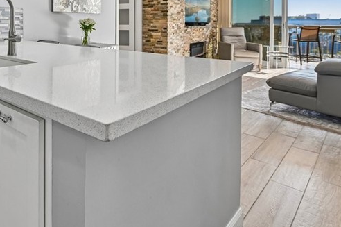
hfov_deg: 65.4
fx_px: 237
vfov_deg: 46.3
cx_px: 71
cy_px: 23
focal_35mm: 25
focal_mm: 12
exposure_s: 1/15
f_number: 8
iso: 250
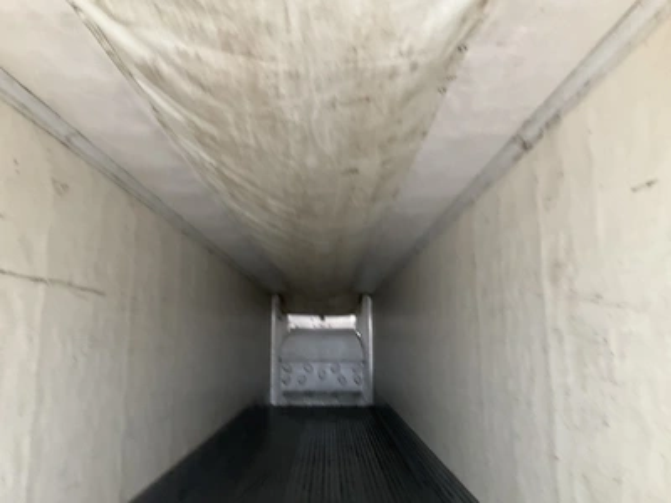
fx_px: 562
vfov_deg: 48.2
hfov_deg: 61.7
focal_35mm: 29
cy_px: 252
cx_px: 336
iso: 125
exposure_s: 1/60
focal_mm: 3
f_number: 1.8
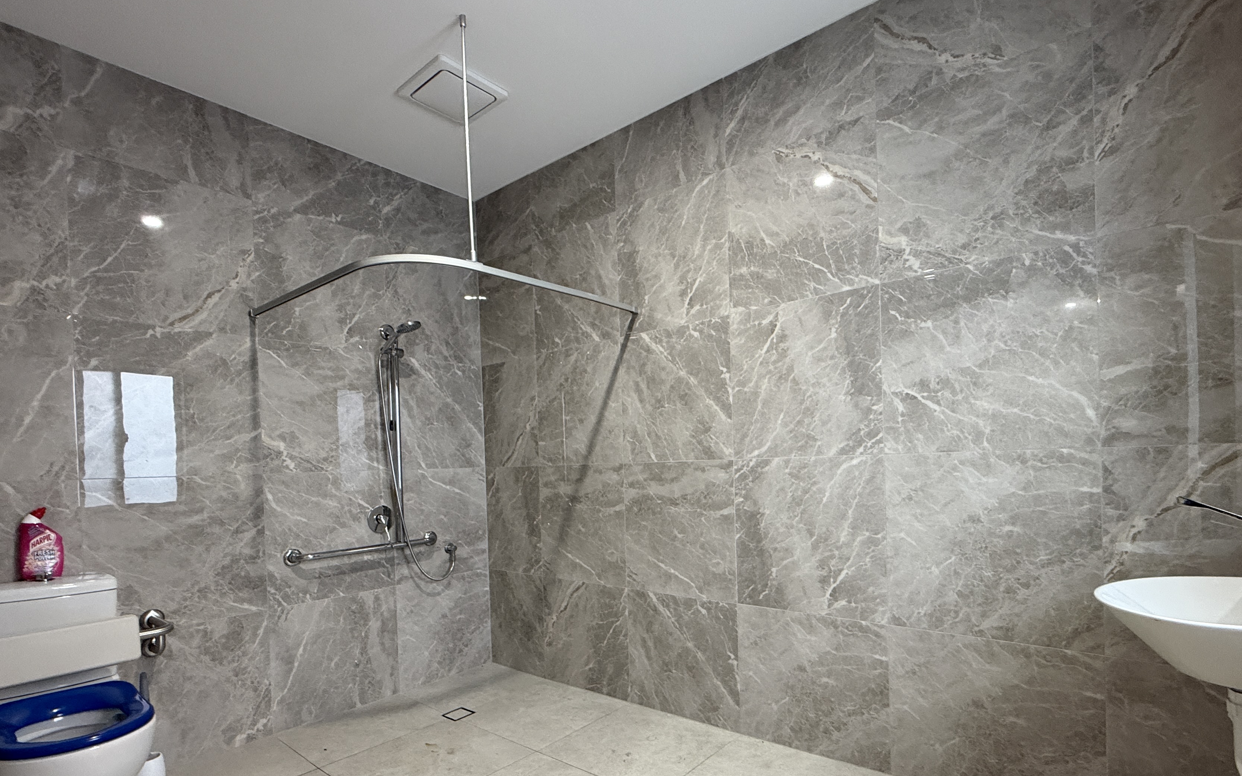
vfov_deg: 64.3
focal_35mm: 18
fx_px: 609
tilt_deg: -1.3
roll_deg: +1.5
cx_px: 639
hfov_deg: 91.1
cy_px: 470
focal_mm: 2.22
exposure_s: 1/50
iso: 320
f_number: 2.2
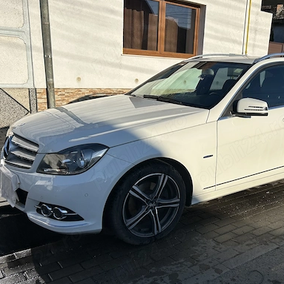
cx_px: 191
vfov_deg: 46.0
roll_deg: -4.1
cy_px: 158
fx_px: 334
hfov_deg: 45.3
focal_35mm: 36
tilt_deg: -15.1
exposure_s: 1/7463
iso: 50
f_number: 1.5
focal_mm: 5.7
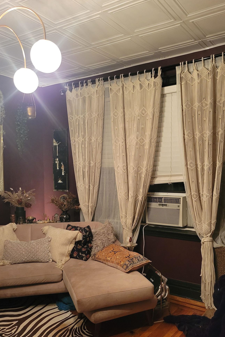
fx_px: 300
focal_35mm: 32
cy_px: 187
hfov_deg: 41.1
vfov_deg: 58.6
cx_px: 126
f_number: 1.8
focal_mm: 5.4
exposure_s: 1/40
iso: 640
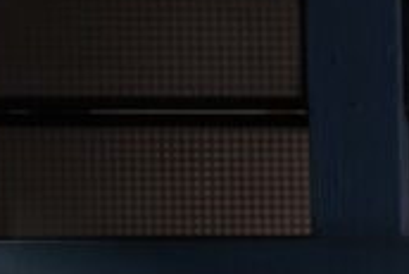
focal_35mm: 297
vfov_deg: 4.5
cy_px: 783
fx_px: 3377
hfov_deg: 6.4
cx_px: 1146
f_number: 2
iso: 1600
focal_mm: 50
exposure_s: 1/100
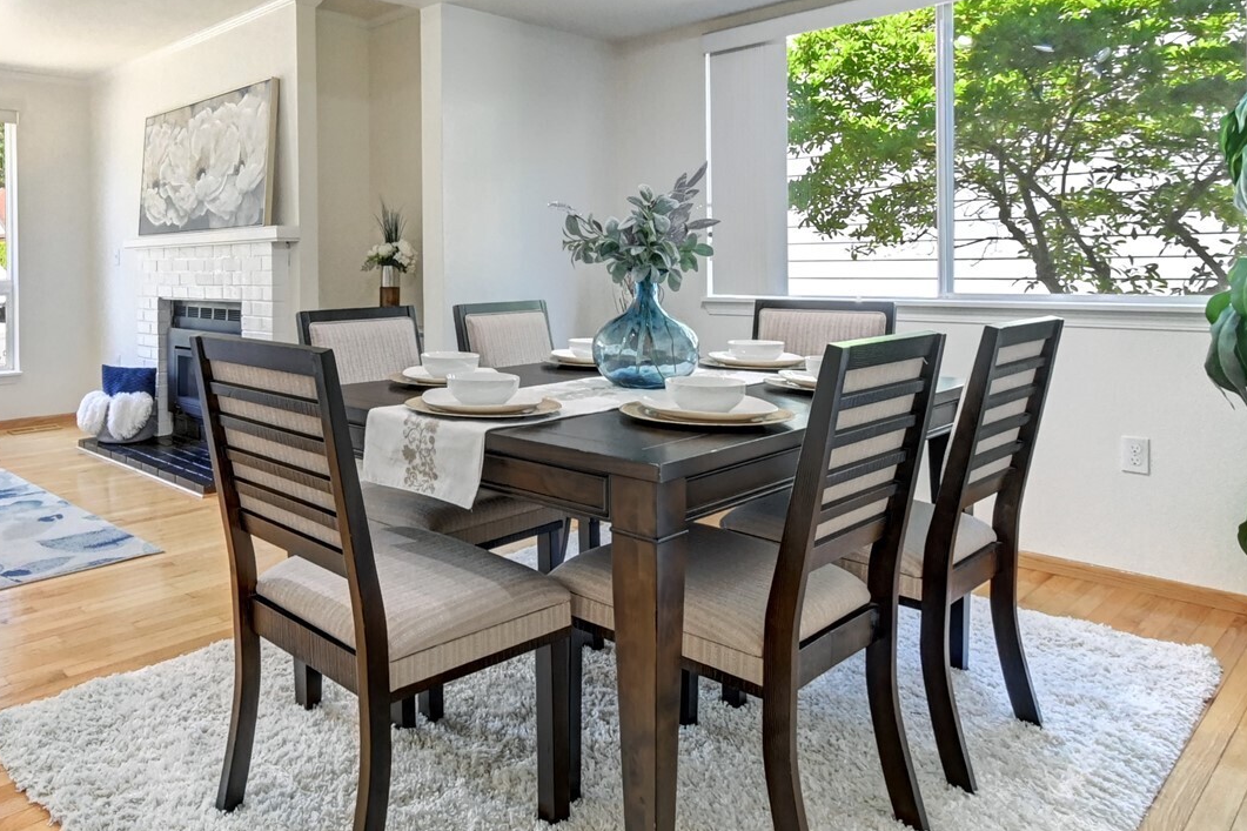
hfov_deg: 70.3
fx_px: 831
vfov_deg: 52.6
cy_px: 314
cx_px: 360
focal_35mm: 24
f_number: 11
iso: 3200
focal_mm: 10
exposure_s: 1/5
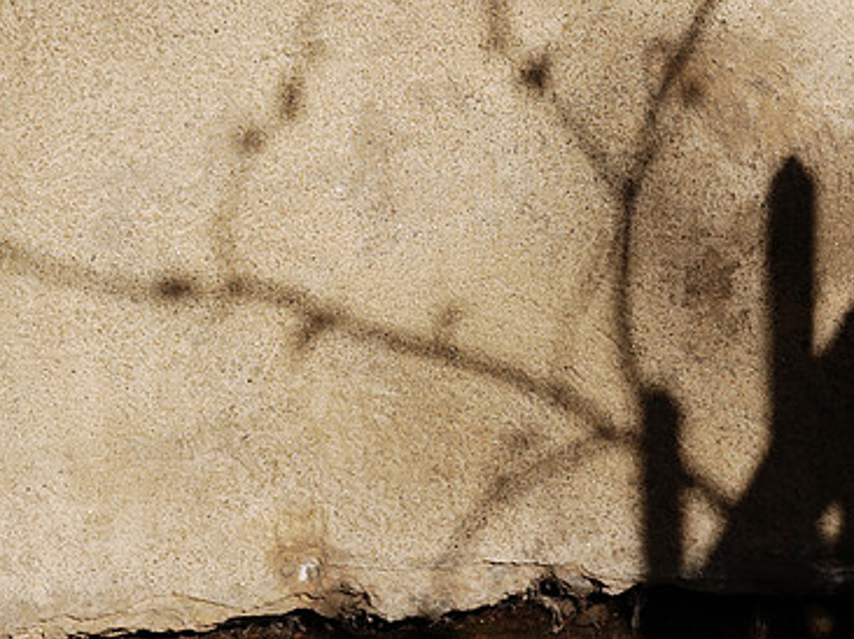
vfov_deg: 4.7
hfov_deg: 6.3
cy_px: 134
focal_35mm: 317
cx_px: 523
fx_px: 7815
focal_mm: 100
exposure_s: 1/500
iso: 100
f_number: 6.3
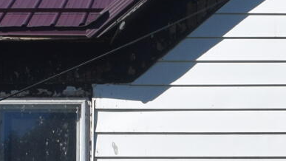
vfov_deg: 5.5
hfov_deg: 9.7
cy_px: 279
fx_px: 1661
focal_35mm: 219
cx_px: 324
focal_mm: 18
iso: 200
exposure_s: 1/500
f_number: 11
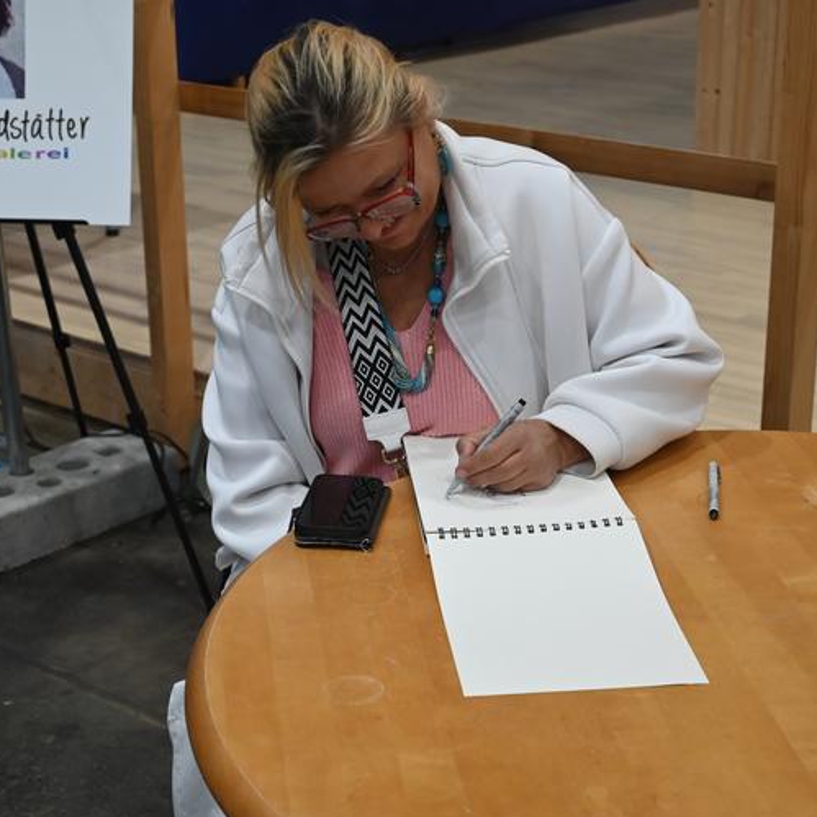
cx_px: 342
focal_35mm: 64
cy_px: 424
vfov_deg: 26.9
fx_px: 1709
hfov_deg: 26.9
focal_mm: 47
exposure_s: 1/125
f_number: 6
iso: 1600
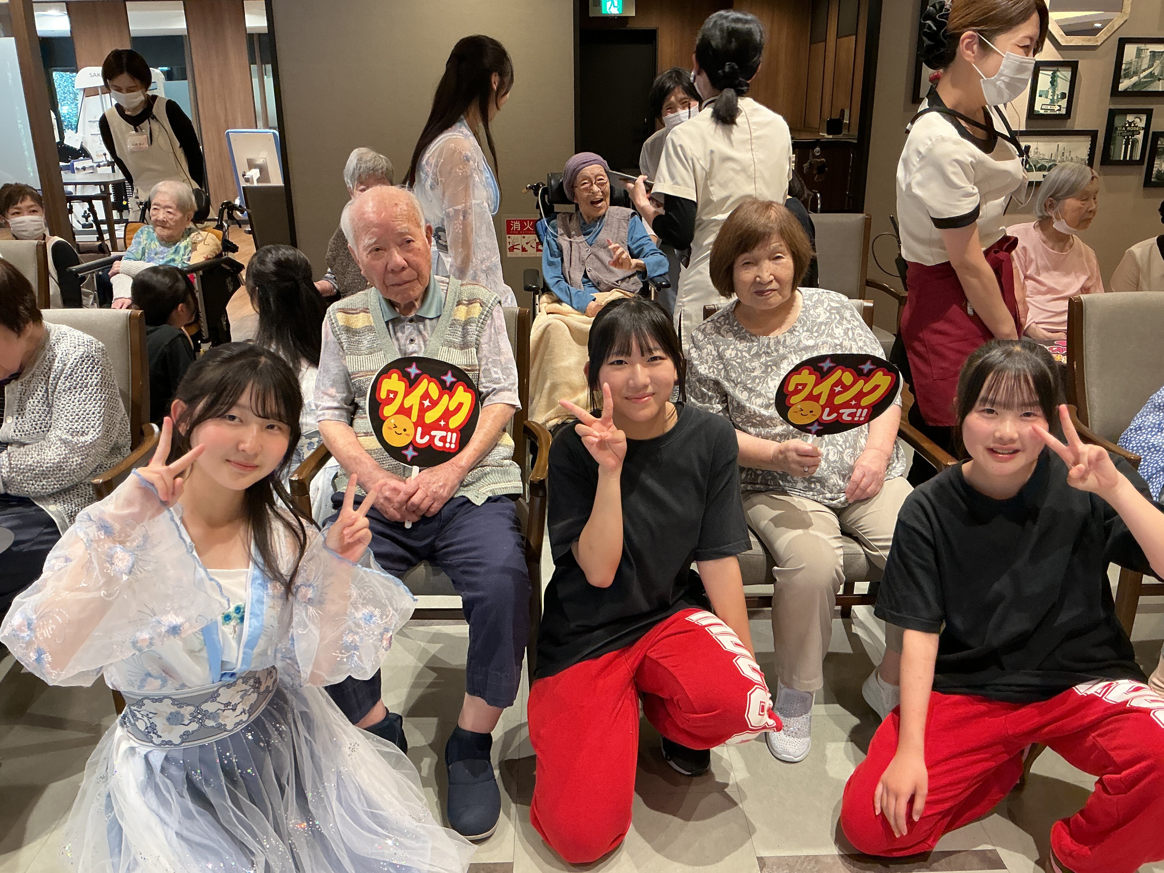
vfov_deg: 48.2
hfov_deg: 61.7
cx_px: 582
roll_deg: +0.7
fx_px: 975
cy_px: 436
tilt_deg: -18.9
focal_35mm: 29
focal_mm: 3
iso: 125
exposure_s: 1/60
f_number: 1.8
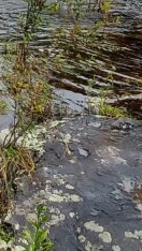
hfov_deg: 17.7
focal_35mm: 62
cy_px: -102
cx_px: -63
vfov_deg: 26.7
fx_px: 414
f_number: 2.2
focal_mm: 1.42
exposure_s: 1/712
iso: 50
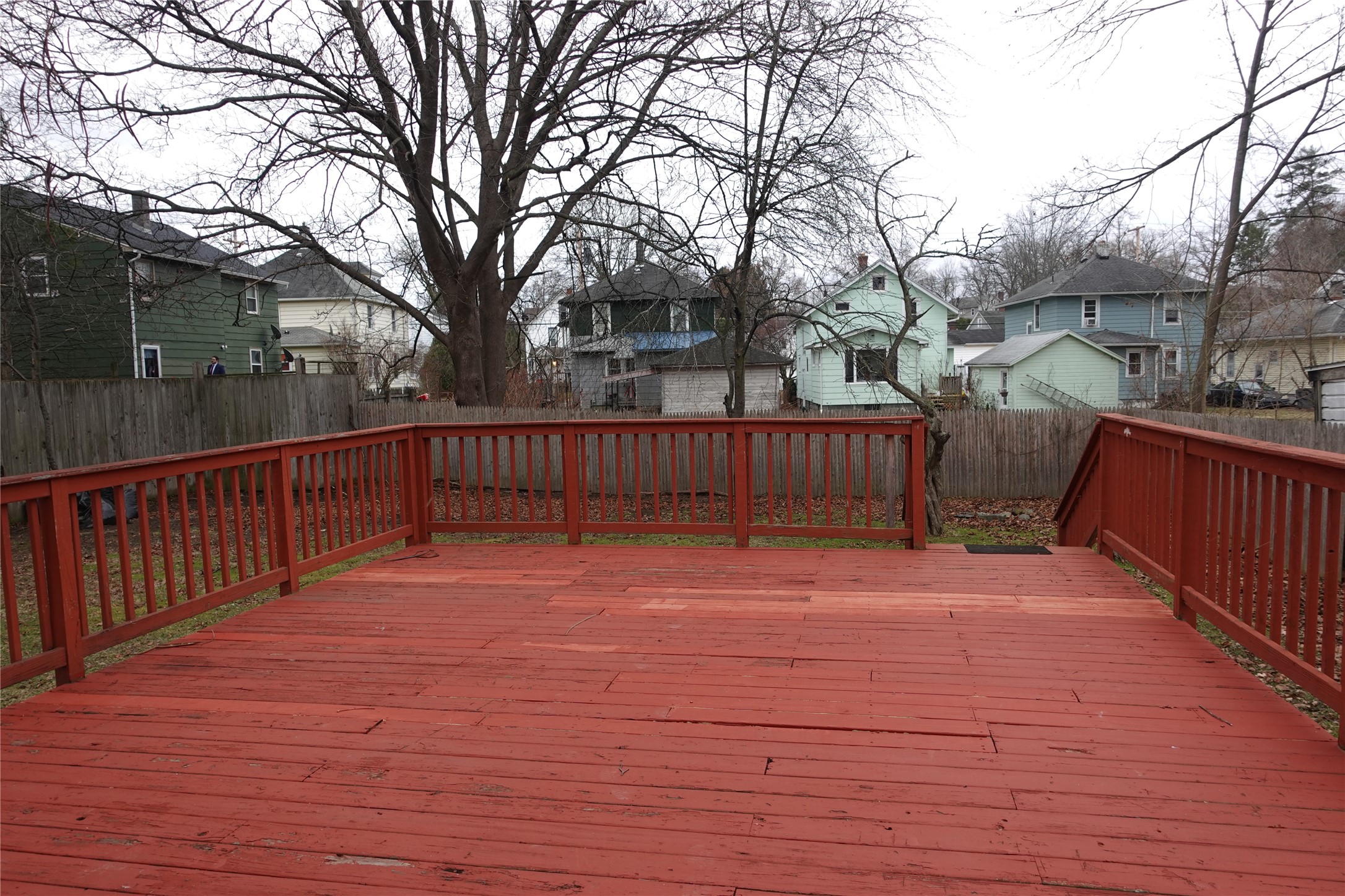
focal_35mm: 24
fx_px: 897
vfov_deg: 53.1
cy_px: 448
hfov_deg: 73.7
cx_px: 672
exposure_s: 1/125
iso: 80
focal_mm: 9.4
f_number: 2.5
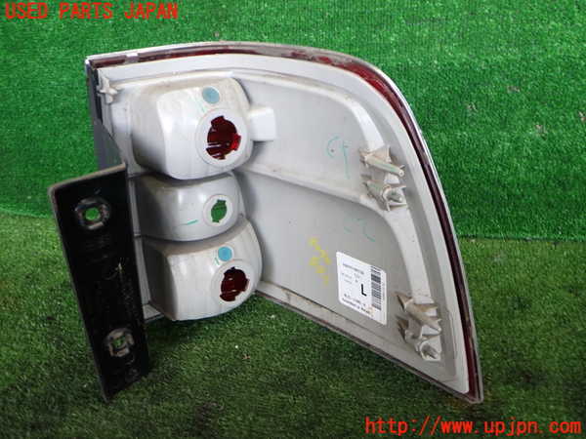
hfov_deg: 60.0
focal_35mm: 30
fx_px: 508
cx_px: 293
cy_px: 220
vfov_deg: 46.8
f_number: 2.3
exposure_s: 1/100
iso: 200
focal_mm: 5.4
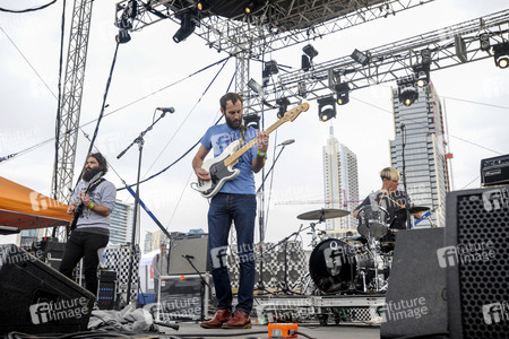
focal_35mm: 35
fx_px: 495
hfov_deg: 54.4
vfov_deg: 37.9
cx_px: 254
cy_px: 170
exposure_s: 1/640
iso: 1250
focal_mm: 35
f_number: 4
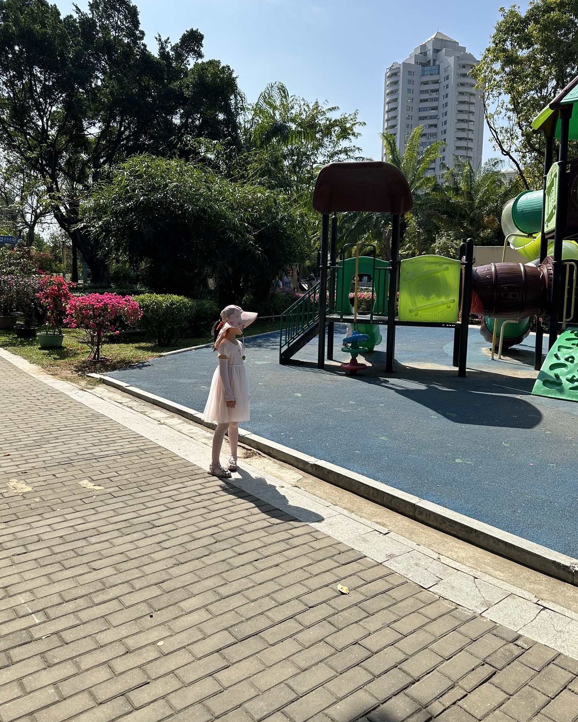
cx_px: 285
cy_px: 326
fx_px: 556
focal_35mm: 26
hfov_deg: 54.9
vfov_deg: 65.9
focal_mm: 6.86
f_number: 1.78
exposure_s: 1/5000
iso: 80
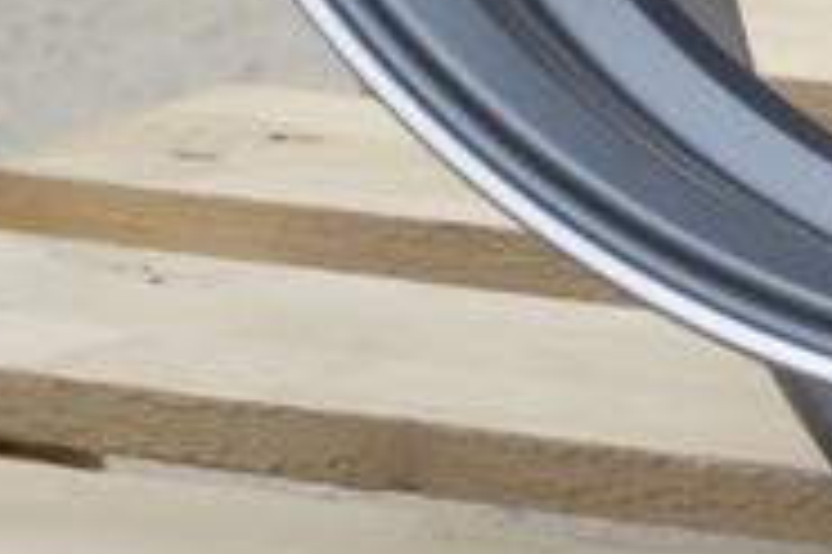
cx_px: 1698
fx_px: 22051
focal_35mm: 955
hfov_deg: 2.2
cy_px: -829
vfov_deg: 1.4
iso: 100
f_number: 6.3
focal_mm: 98
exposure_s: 1/160
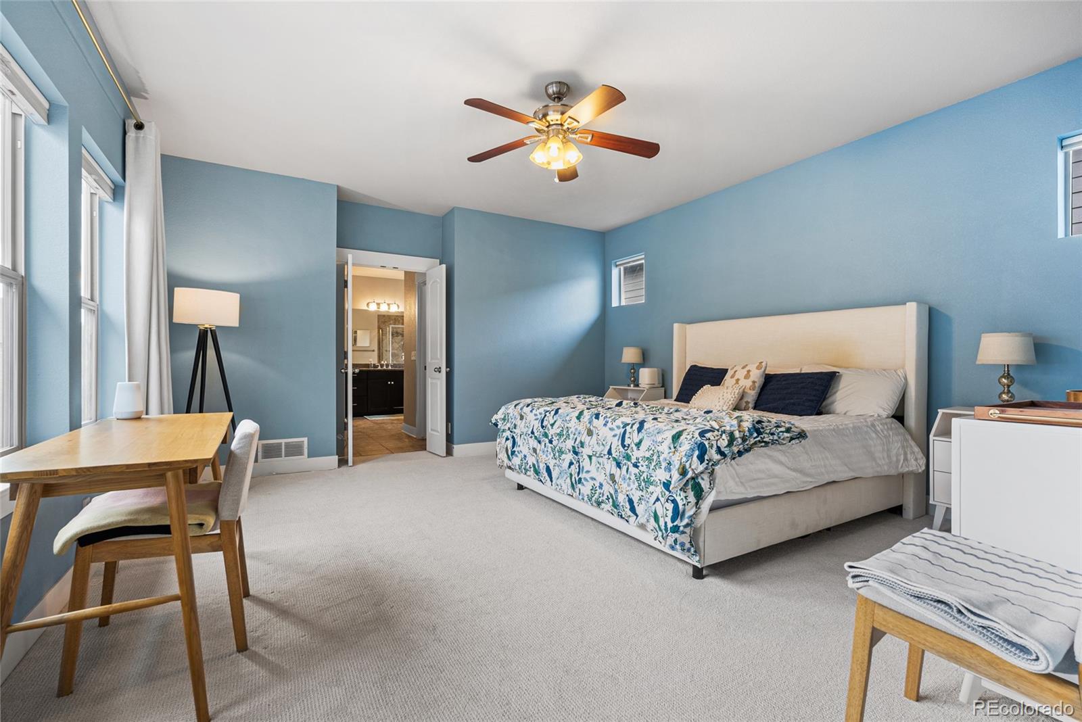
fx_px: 496
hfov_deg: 95.0
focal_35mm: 16
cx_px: 541
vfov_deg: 72.1
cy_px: 361
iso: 200
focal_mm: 16.5
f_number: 8
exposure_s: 1/1.67
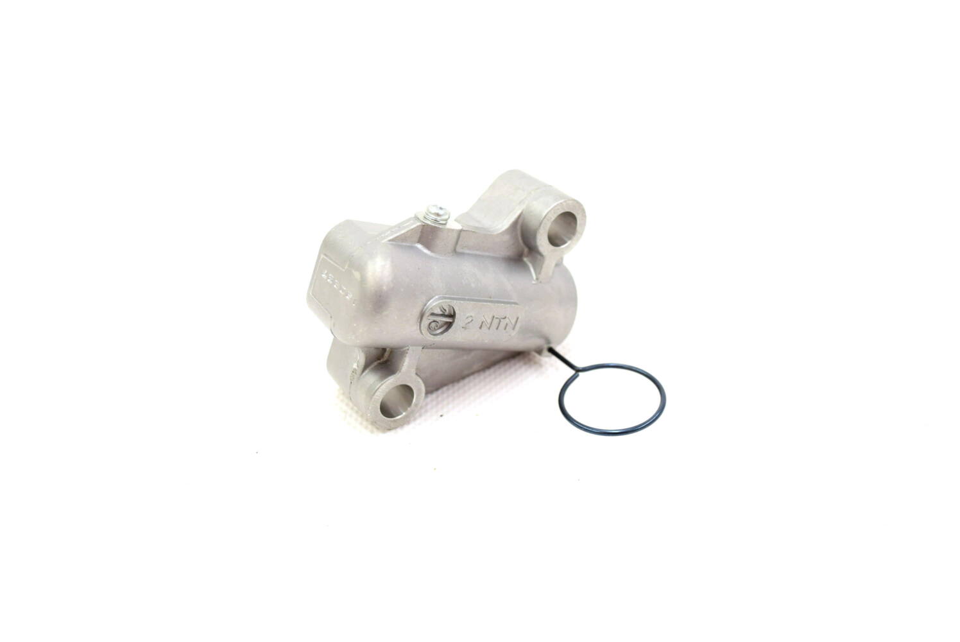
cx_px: 480
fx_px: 881
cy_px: 321
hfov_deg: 57.2
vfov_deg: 40.0
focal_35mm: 33
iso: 400
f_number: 5.6
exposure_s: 1/125
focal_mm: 22
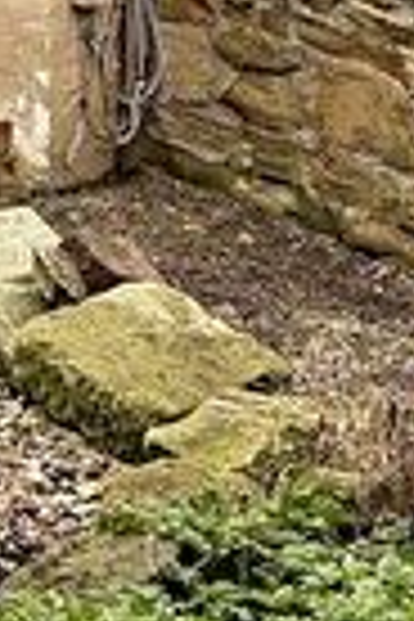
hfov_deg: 8.9
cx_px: -612
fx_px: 2363
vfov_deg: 13.6
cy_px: -461
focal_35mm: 137
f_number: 1.6
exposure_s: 1/223
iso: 40
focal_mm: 6
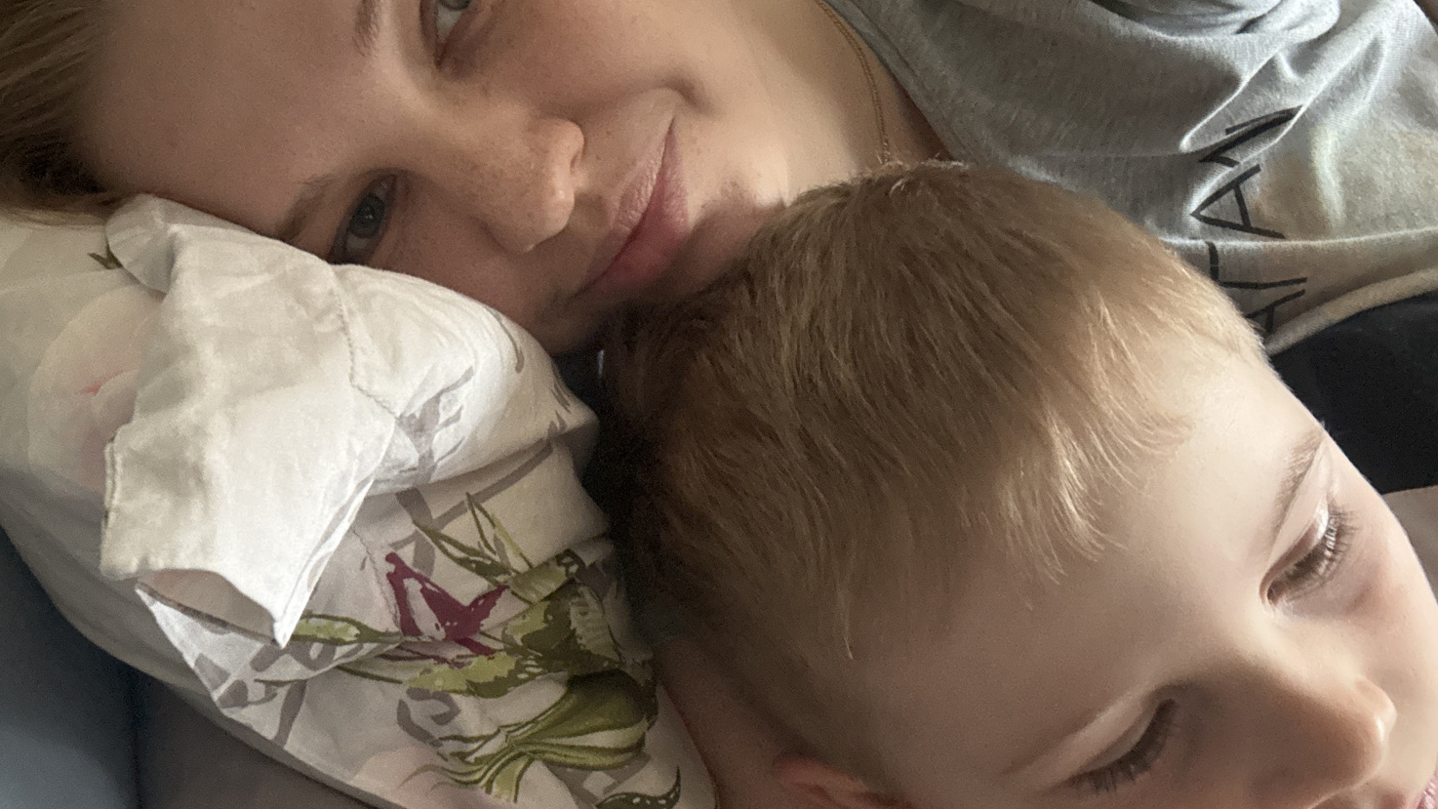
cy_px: 486
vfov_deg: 34.5
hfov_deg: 57.5
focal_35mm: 34
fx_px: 1296
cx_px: 559
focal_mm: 2.69
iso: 320
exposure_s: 1/33
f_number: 1.9
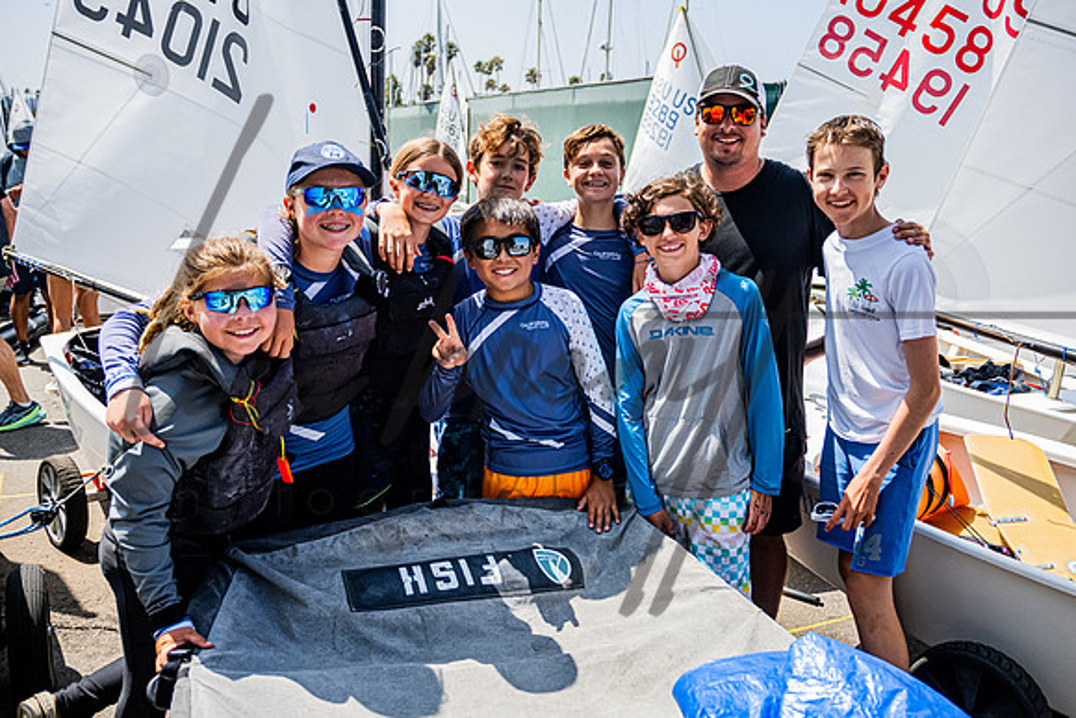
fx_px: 968
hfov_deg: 58.1
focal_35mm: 32
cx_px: 548
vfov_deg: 40.6
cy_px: 326
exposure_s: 1/5000
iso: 1000
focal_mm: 28
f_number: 4
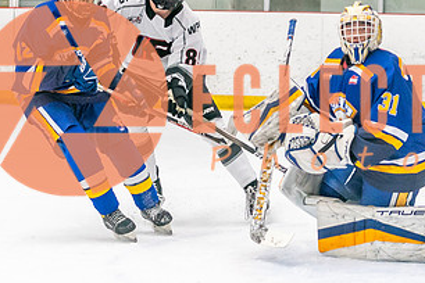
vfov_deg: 7.0
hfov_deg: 10.4
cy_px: 44
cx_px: 217
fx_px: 2326
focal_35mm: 197
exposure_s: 1/1250
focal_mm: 70
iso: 3200
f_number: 2.8
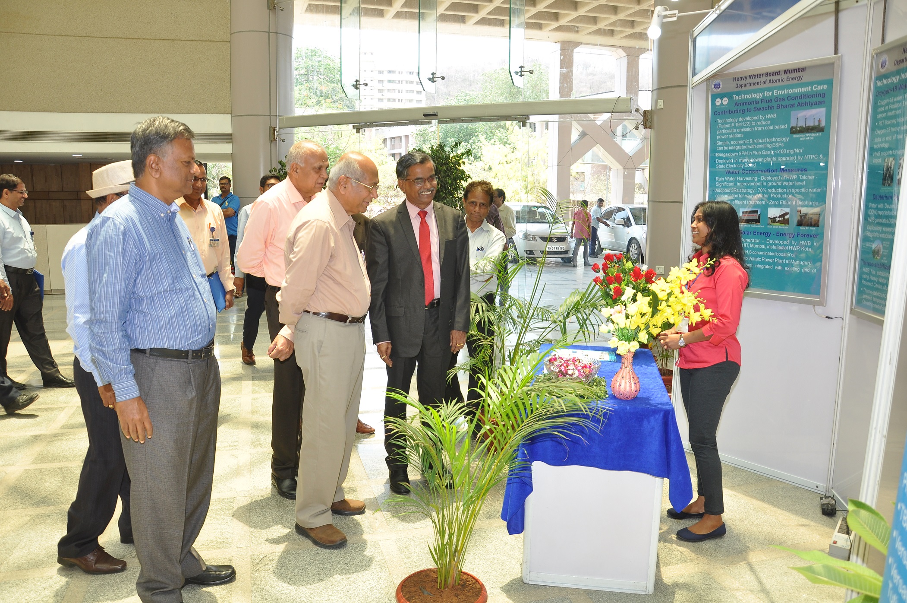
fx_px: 679
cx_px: 454
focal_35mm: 27
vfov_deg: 47.8
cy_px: 302
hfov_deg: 67.4
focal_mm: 18
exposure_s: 1/125
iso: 320
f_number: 5.6
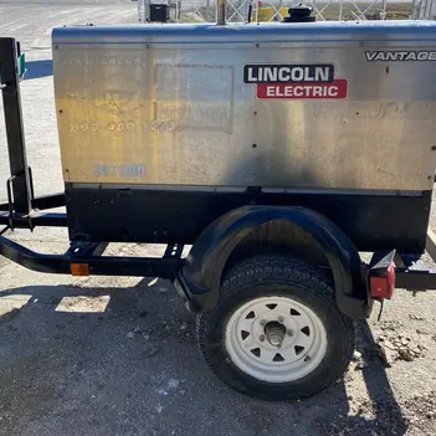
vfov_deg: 45.9
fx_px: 513
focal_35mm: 36
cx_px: 201
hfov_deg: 46.0
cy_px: 186
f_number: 1.8
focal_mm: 4.25
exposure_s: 1/1866
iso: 32
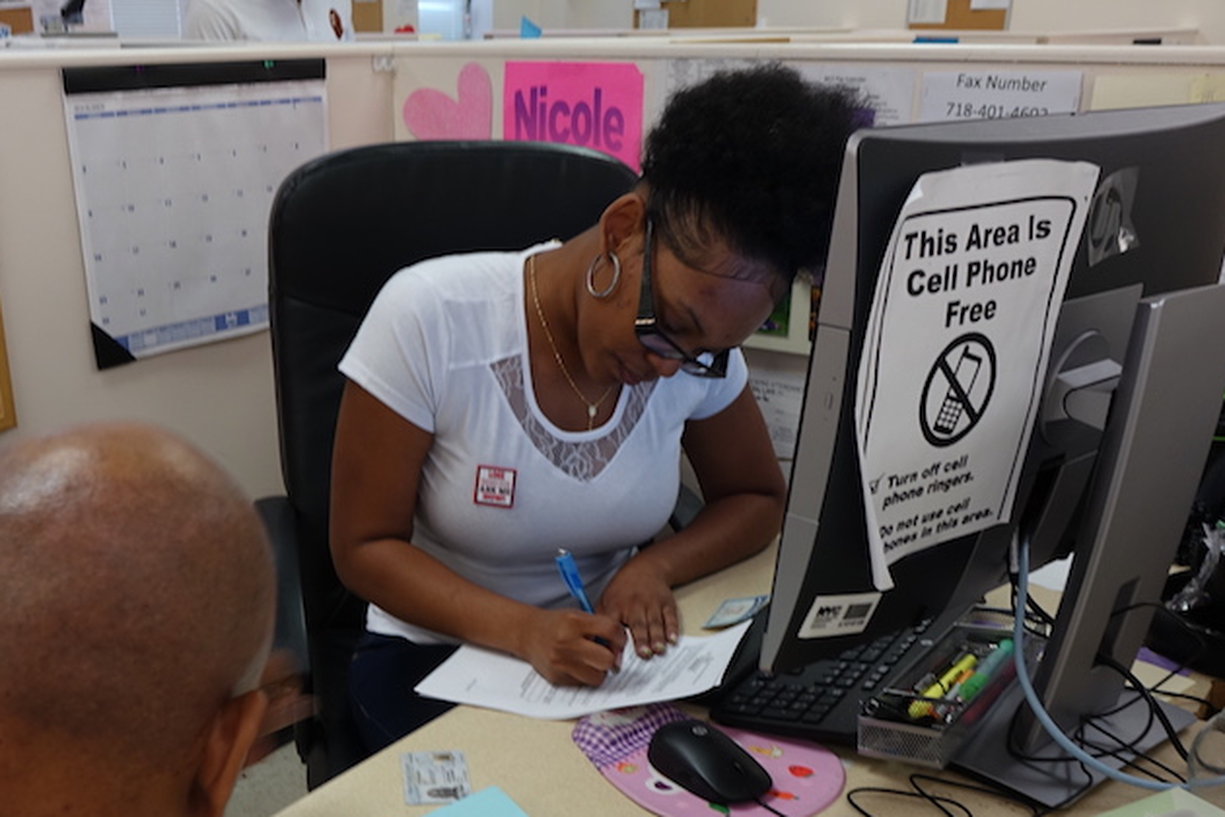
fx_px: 1327
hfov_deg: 49.2
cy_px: 616
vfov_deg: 33.5
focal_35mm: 39
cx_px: 472
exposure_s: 1/30
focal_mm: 8.81
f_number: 2.8
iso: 125
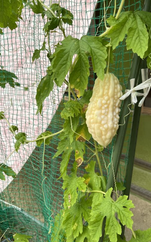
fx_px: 230
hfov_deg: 36.2
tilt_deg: -12.9
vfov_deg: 55.3
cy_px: 117
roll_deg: +0.0
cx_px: 91
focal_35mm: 35
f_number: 1.6
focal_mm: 5.1
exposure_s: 1/154
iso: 40
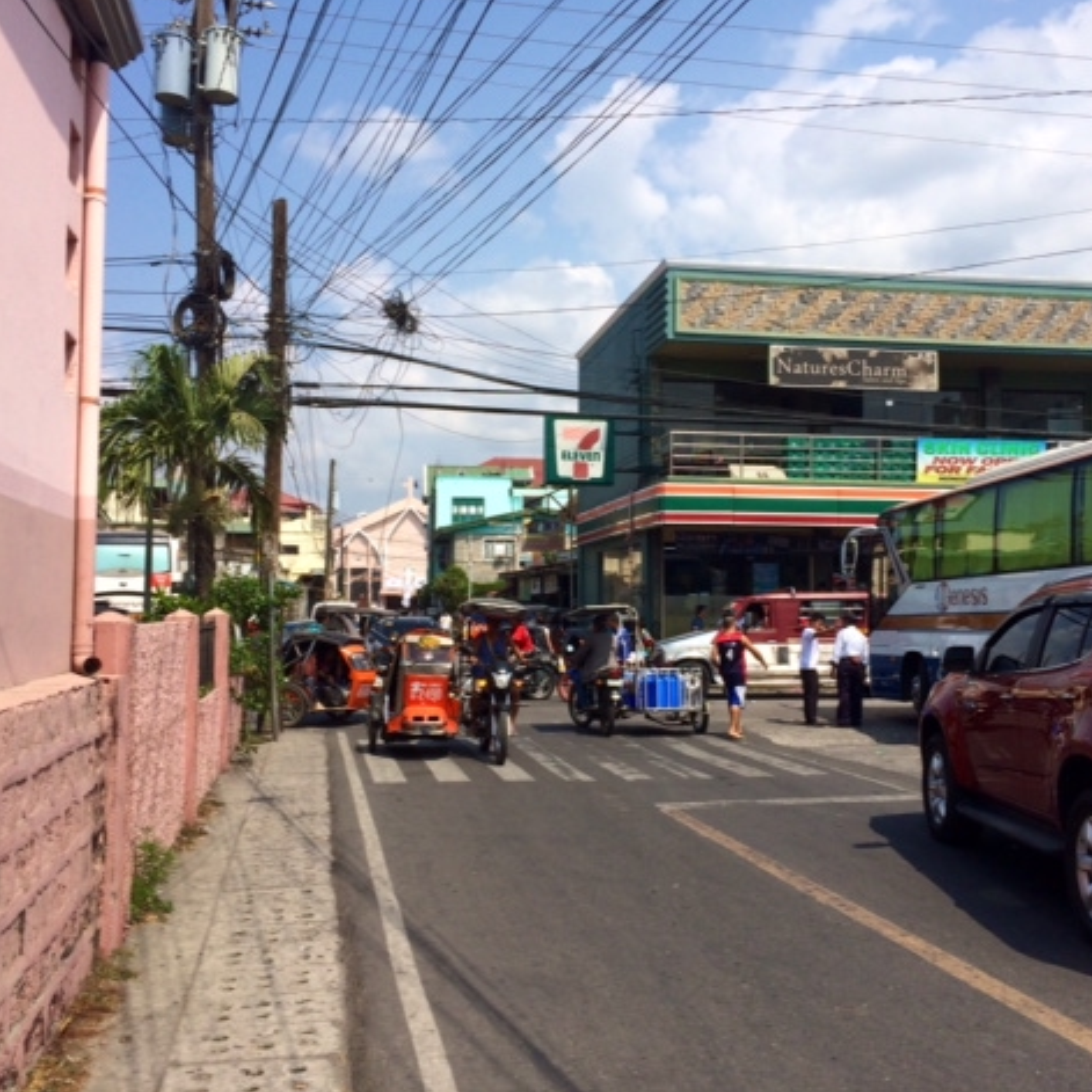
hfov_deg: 46.0
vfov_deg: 46.0
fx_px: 1285
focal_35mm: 36
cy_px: 540
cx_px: 570
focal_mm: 4.12
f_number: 2.2
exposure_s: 1/2933
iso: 40
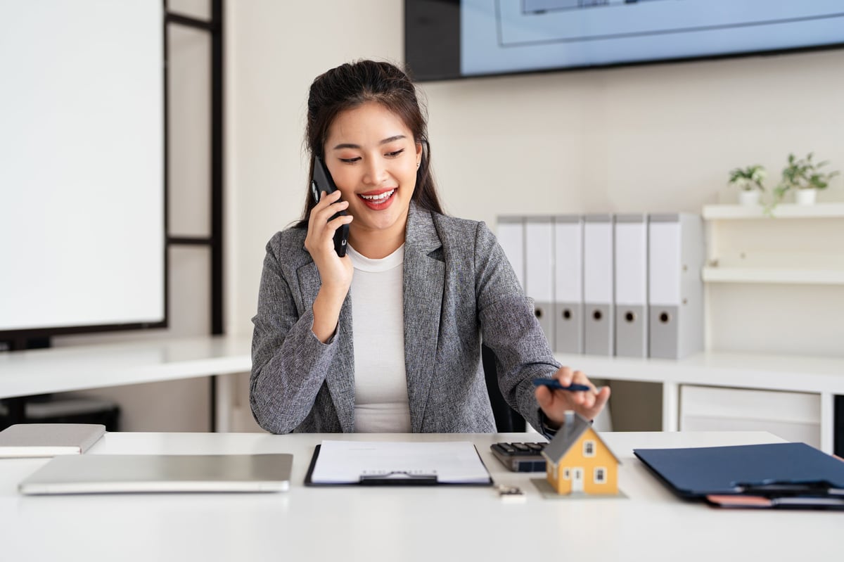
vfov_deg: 27.0
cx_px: 422
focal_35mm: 50
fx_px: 1172
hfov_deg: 39.6
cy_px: 281
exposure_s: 1/250
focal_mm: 50
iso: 160
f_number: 2
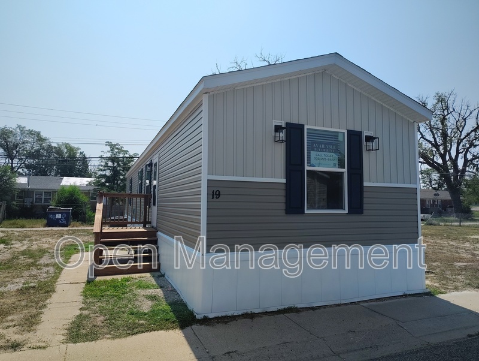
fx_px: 332
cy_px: 180
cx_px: 240
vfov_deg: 56.9
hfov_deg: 71.5
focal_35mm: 24
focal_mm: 5.56
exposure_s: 1/1909
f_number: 1.8
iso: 100
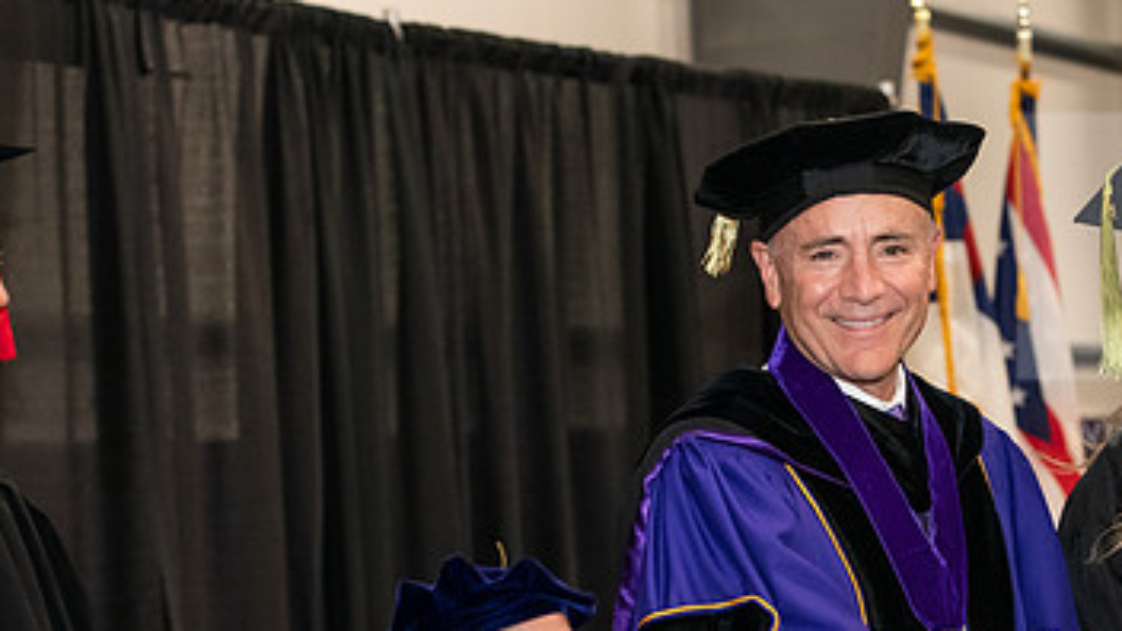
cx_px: 921
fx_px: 3600
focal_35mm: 121
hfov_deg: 17.5
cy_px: 499
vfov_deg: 10.0
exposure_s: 1/200
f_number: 5
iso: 2500
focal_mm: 70
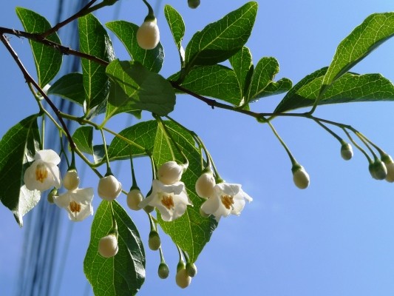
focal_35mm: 60
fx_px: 683
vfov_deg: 24.4
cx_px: 197
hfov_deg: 32.2
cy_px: 148
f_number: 5
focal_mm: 12.8
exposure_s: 1/1000
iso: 80
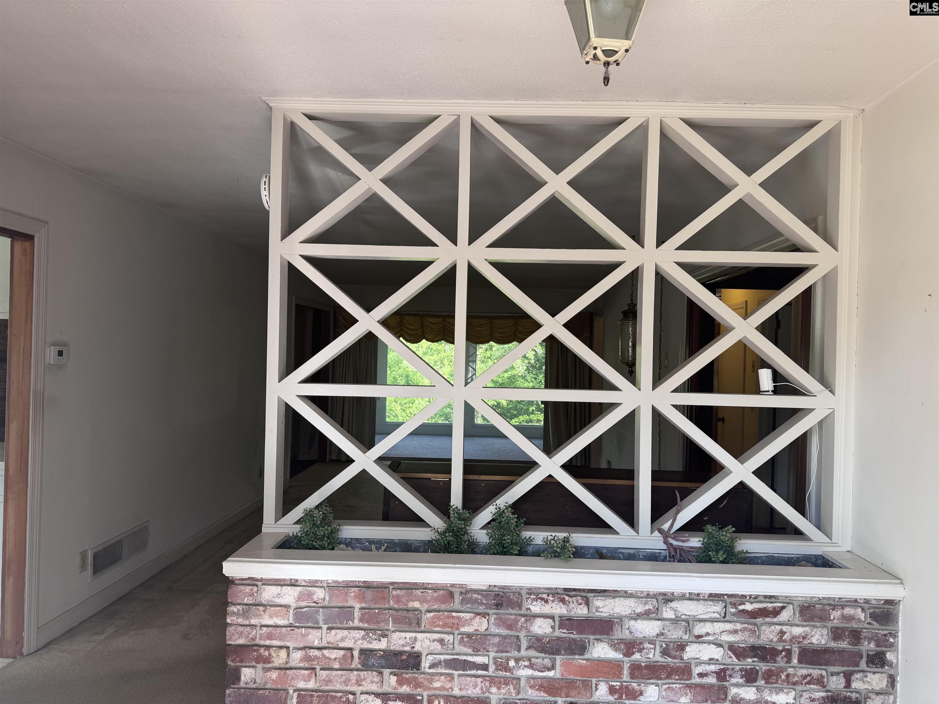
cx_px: 470
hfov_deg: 71.6
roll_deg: -1.3
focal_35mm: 24
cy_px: 352
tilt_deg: +1.4
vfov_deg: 56.8
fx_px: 651
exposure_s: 1/121
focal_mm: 6.76
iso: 64
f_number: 1.78
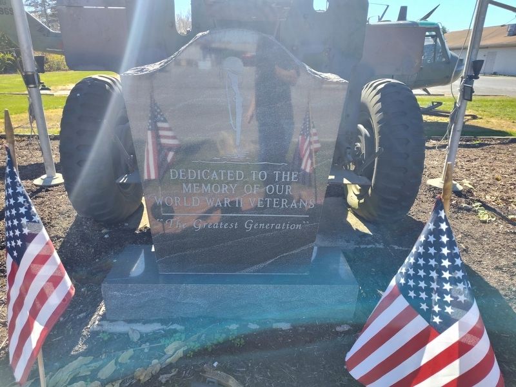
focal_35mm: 23
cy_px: 194
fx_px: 343
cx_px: 258
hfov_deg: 73.9
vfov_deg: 58.9
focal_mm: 5.56
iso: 100
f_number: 1.8
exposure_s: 1/552
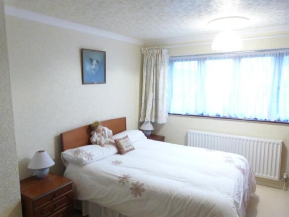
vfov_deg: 54.9
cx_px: 144
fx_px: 209
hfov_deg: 69.4
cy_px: 108
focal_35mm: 25
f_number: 2.8
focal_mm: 4.5
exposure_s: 1/30
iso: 400
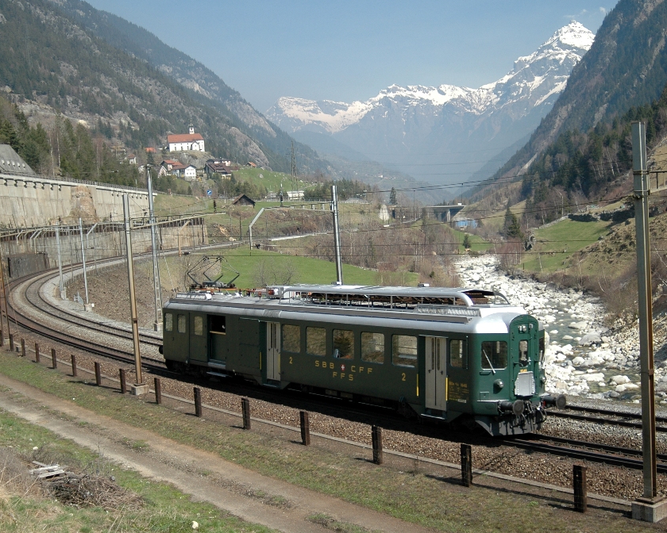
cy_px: 265
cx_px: 333
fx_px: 948
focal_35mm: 48
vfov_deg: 31.5
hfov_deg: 38.8
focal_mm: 28
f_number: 3.3
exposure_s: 1/640
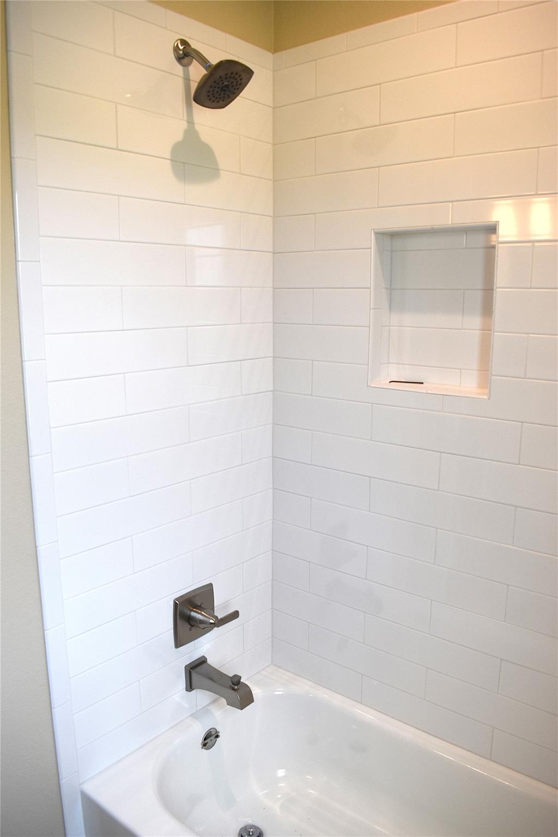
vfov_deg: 67.4
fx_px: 628
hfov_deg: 47.9
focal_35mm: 27
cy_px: 418
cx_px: 279
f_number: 5.6
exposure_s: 1/125
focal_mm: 18
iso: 400
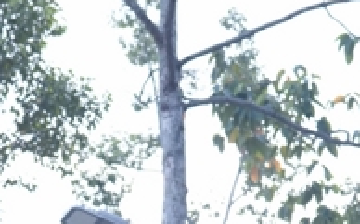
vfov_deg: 6.7
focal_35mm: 179
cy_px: 660
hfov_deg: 11.7
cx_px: 139
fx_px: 1755
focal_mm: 35
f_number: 3.2
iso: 1250
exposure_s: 1/200
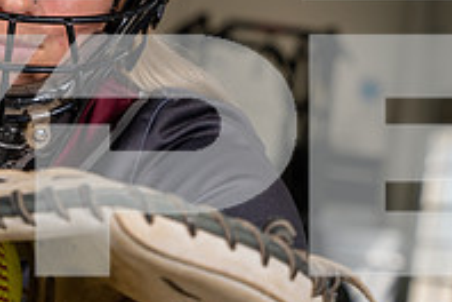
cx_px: -9
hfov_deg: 10.4
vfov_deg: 7.0
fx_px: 2461
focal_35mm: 196
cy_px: 157
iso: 200
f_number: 5.6
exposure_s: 1/200
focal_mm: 67
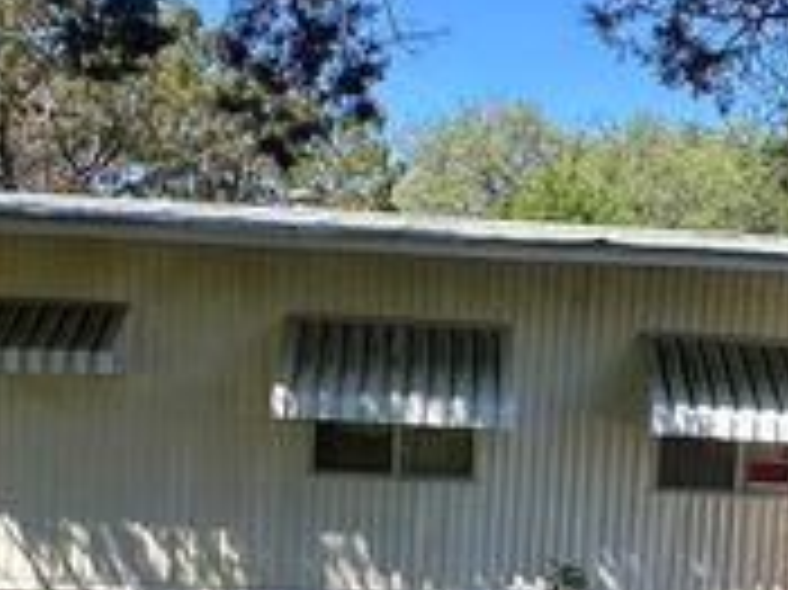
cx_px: 459
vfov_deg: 35.3
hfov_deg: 46.6
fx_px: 910
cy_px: 426
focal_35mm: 40
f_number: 2.2
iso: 40
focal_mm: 2.22
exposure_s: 1/361
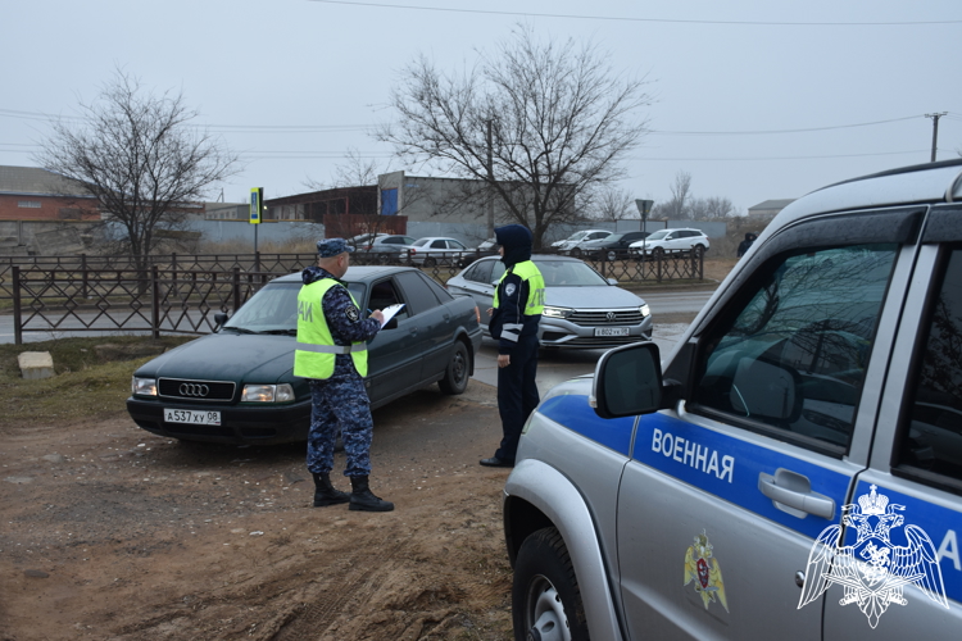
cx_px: 481
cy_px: 320
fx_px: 1042
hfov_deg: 49.6
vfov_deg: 34.2
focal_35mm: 39
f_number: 5.6
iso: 400
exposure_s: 1/125
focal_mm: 26
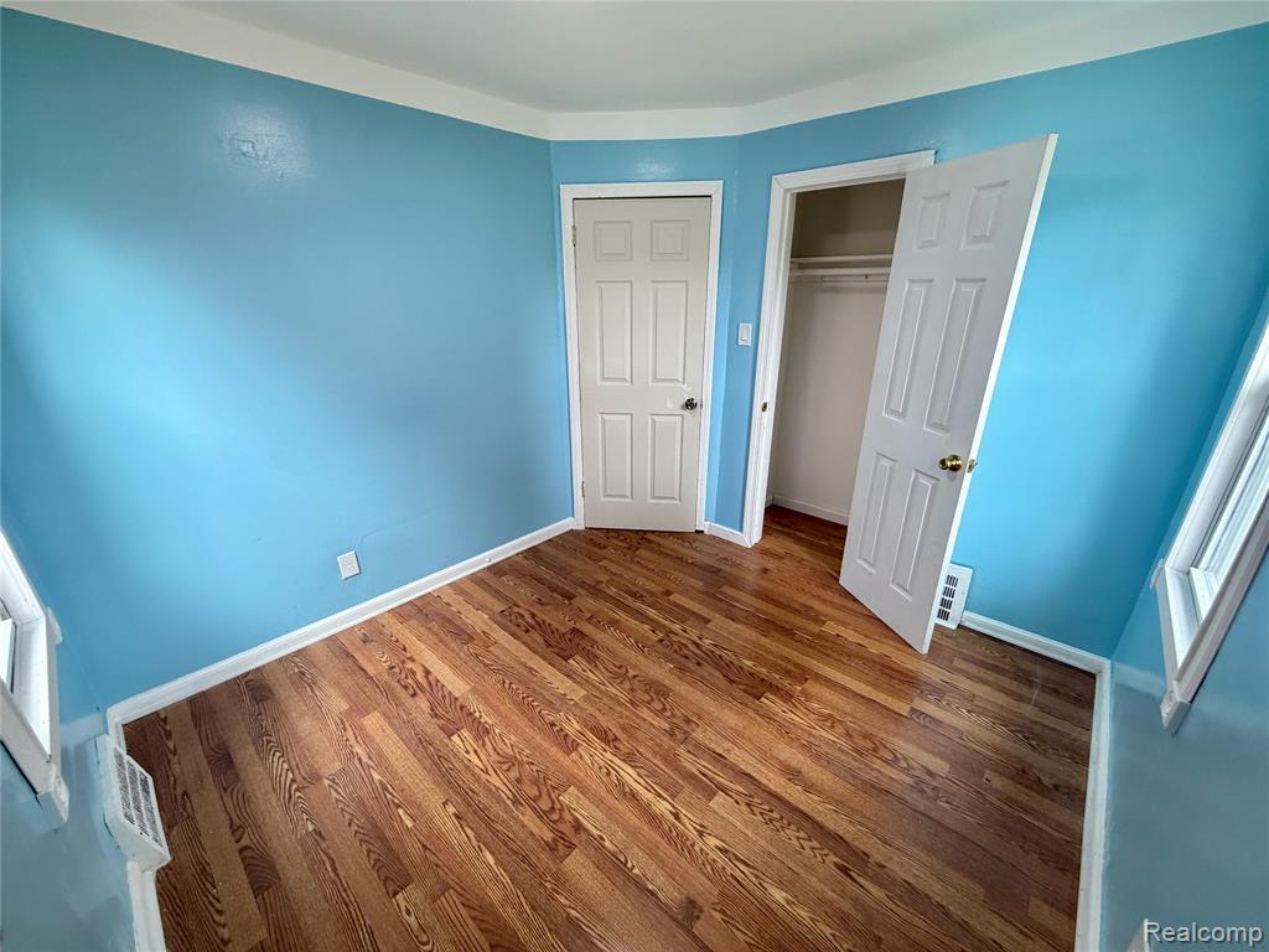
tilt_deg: -20.9
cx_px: 634
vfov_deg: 85.7
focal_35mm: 14
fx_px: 513
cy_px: 476
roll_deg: +0.8
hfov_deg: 102.1
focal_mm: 2.22
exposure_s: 1/60
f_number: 2.2
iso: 250
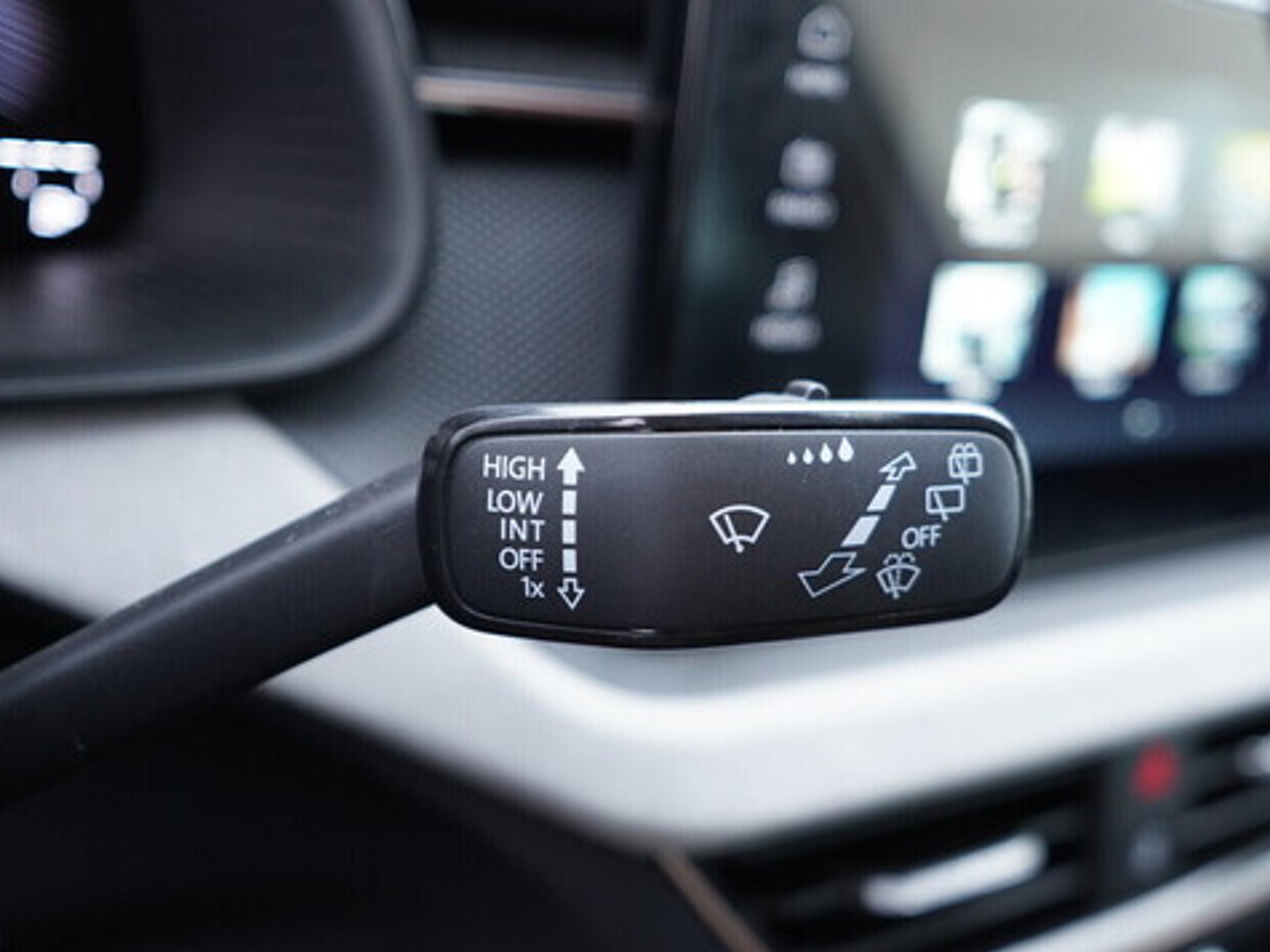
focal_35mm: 40
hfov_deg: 46.7
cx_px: 694
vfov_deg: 36.0
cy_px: 481
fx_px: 1468
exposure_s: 1/40
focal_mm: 24
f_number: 2.8
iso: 500
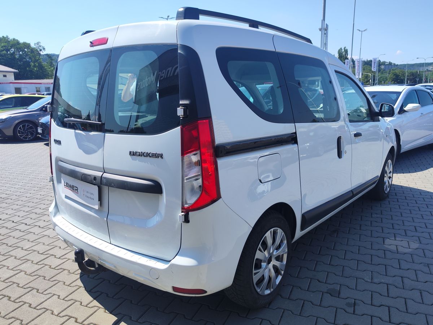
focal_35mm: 23
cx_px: 216
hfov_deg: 73.9
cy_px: 162
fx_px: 288
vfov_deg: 58.9
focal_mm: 7.01
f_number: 1.69
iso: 50
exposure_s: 1/775
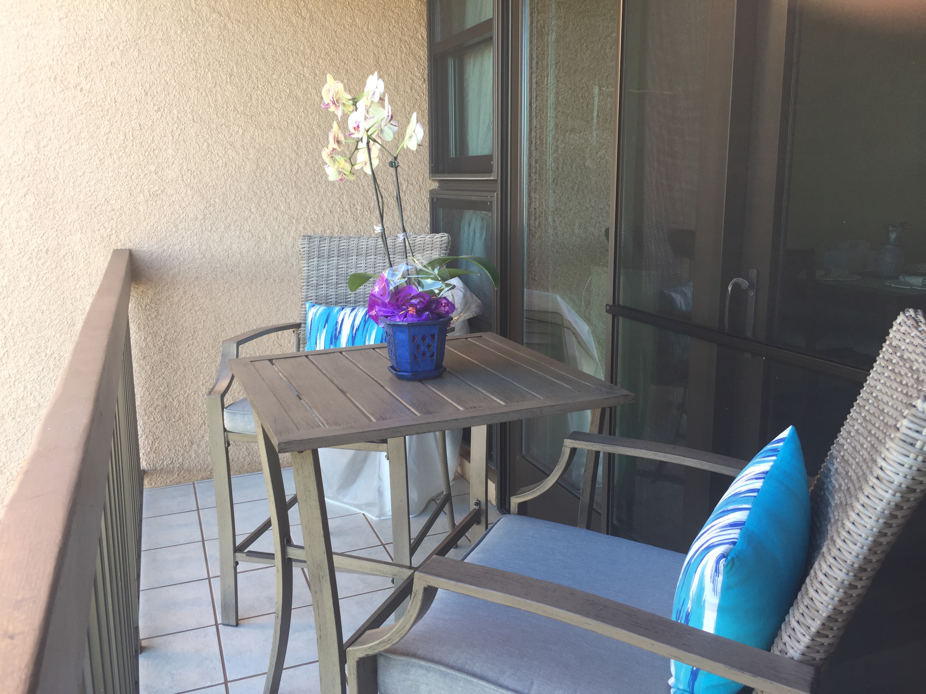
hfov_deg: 61.7
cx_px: 463
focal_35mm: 29
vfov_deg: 48.2
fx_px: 776
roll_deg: -1.0
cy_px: 347
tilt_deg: -11.0
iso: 32
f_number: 2.2
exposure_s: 1/60
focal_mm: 4.15
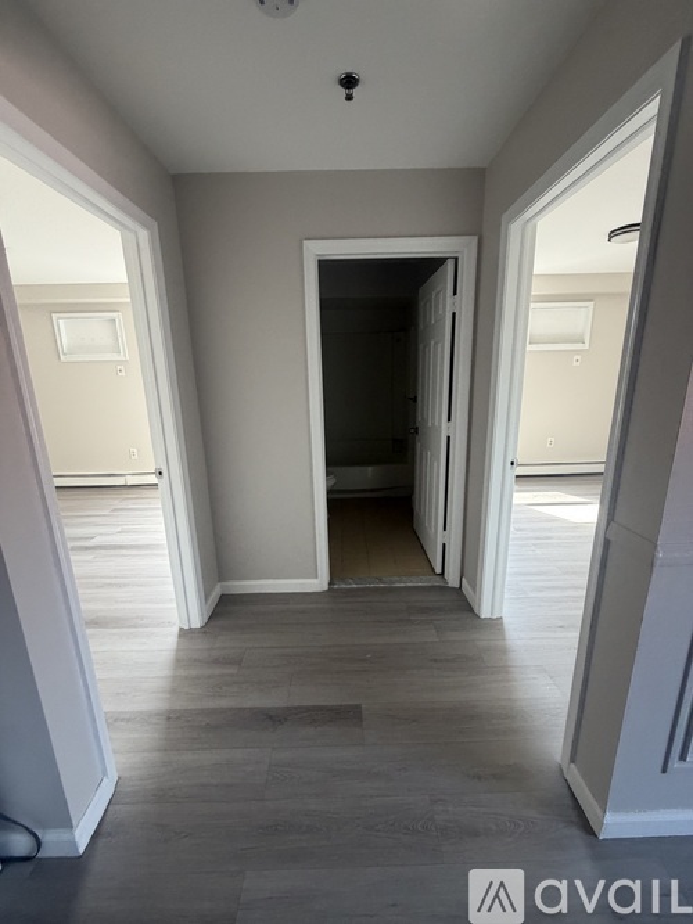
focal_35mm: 14
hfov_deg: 85.7
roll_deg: +0.9
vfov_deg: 102.1
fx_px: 374
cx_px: 346
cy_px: 462
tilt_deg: -12.7
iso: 250
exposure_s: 1/121
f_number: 2.2
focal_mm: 2.22
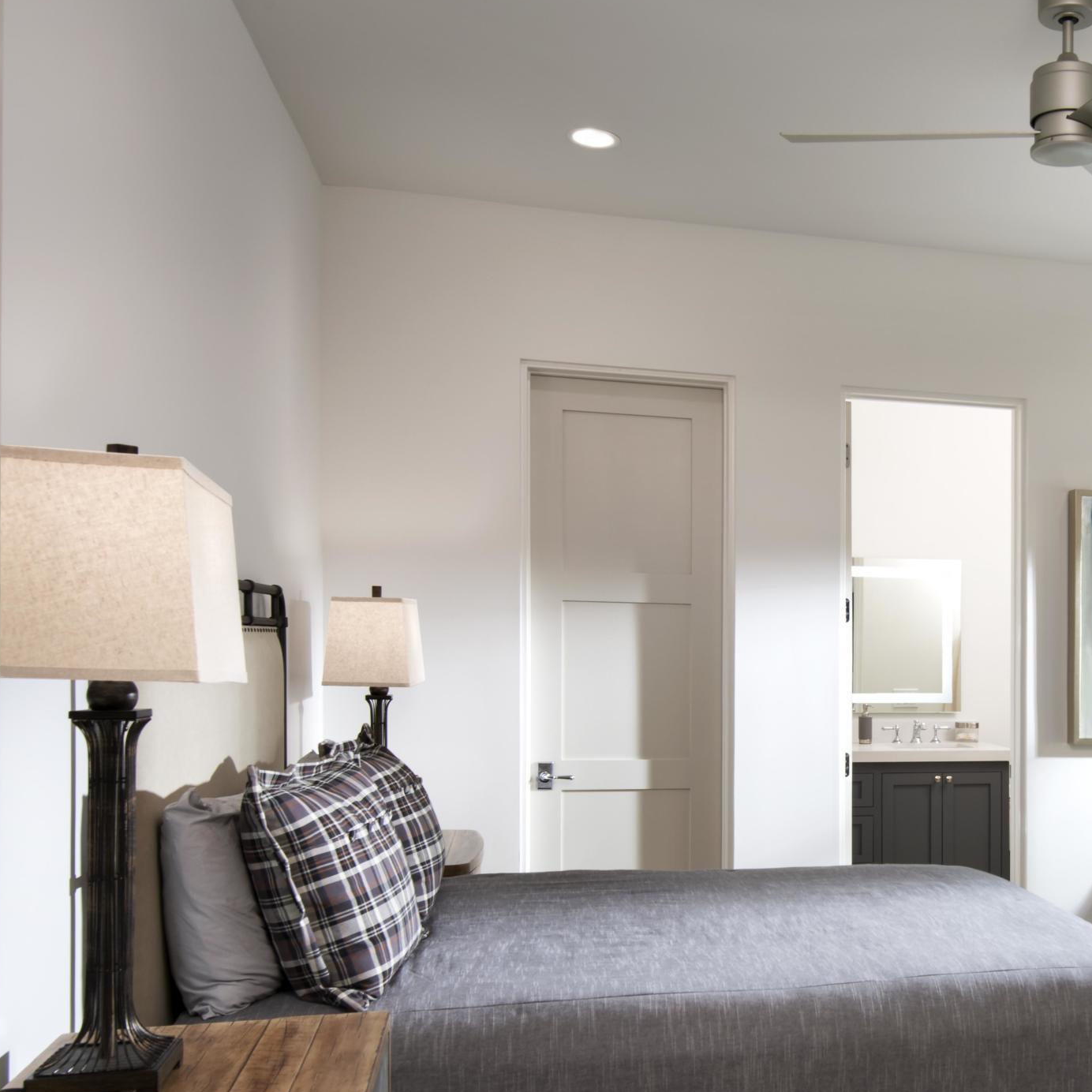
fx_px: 1249
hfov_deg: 44.0
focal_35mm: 35
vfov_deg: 46.5
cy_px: 730
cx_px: 932
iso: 100
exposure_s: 6
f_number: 13
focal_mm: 19
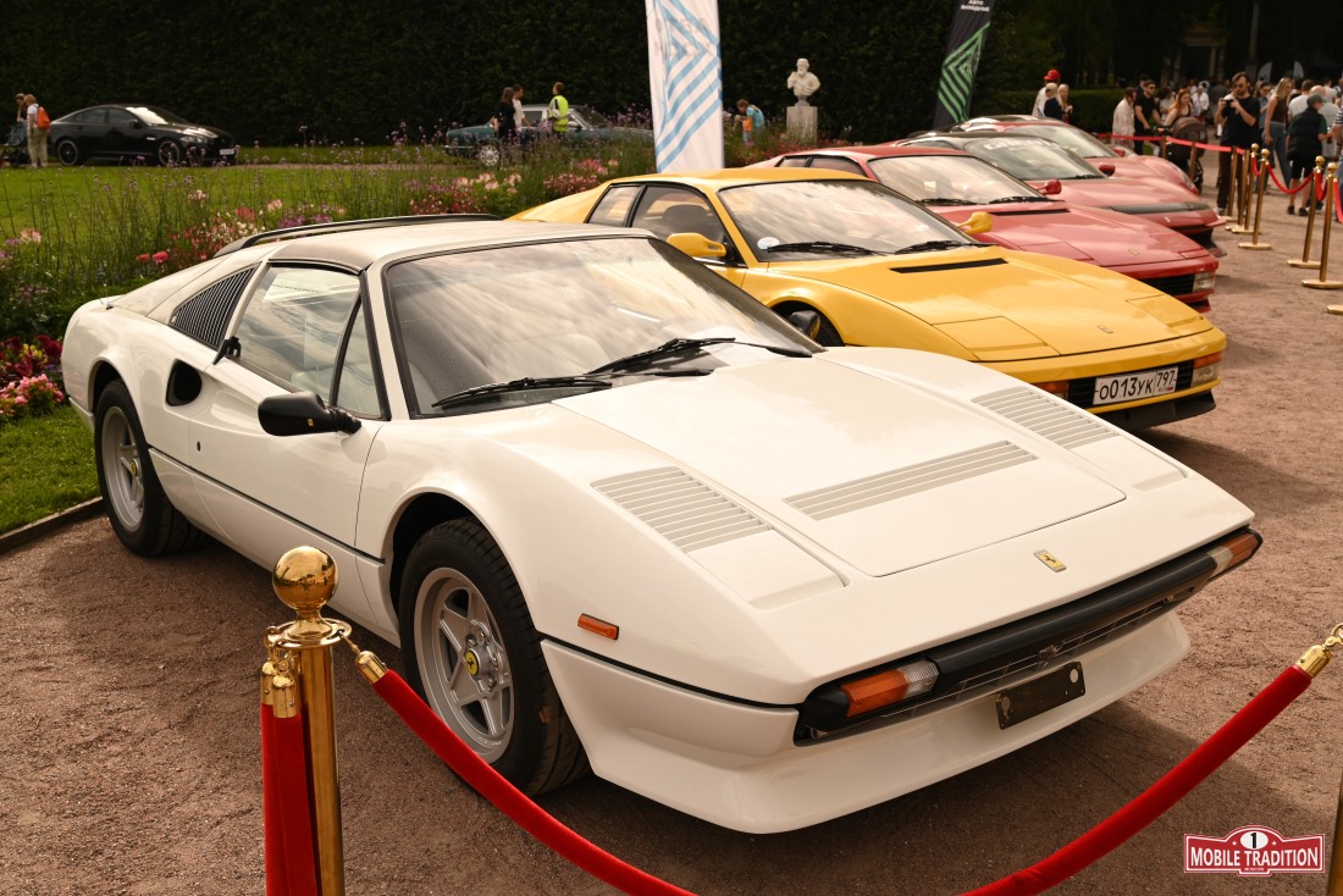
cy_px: 448
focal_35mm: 37
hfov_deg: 51.9
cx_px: 672
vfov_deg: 36.0
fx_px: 1381
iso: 125
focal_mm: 37
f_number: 8
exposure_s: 1/250
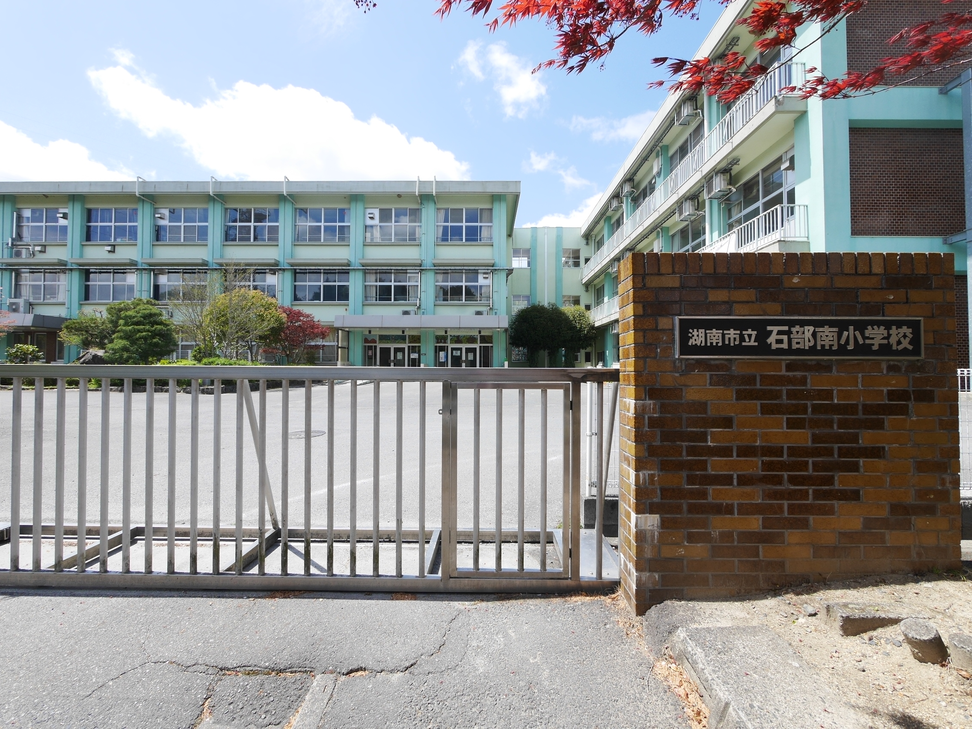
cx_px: 486
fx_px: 393
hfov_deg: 102.1
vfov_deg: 85.7
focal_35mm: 14
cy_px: 364
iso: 200
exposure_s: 1/320
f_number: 7.1
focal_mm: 7
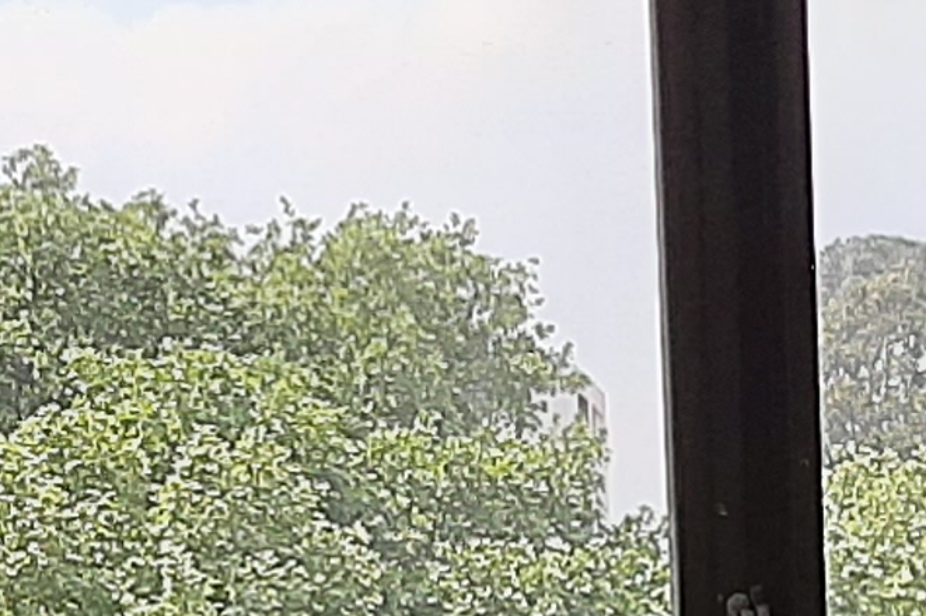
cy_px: 1663
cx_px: 1266
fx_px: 4370
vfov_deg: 7.4
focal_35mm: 170
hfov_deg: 11.7
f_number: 1.7
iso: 40
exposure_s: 1/692
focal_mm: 3.93
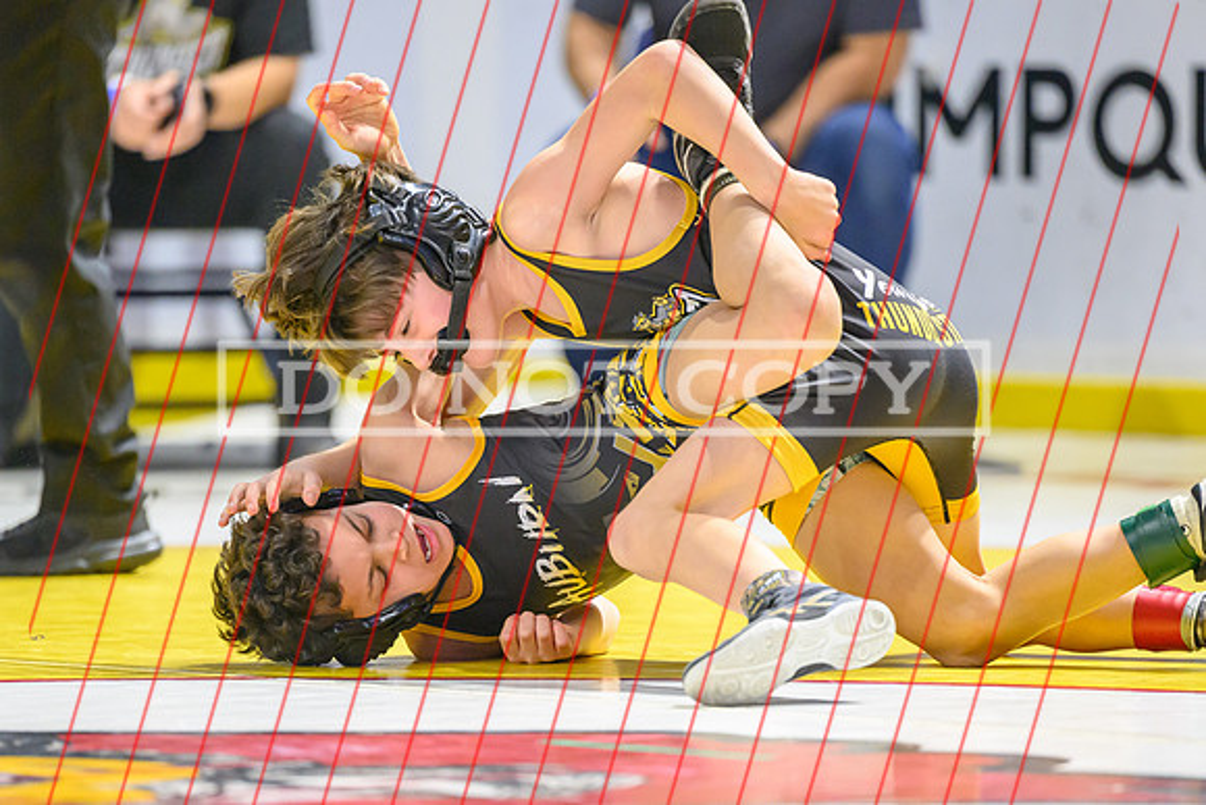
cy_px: 557
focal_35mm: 288
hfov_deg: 7.2
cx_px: 581
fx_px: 9644
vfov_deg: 4.8
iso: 5000
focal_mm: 200
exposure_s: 1/800
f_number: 2.8
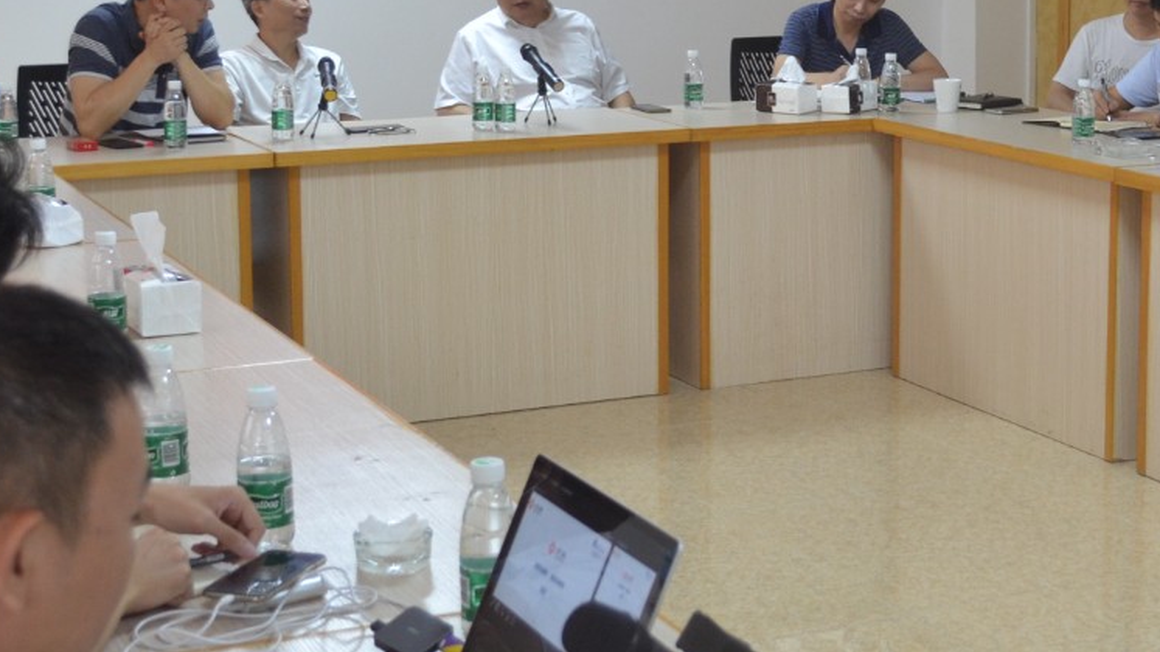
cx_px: 750
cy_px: 90
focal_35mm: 74
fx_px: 2276
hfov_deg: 28.5
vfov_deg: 16.1
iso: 560
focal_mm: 22
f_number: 3.8
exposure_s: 1/60
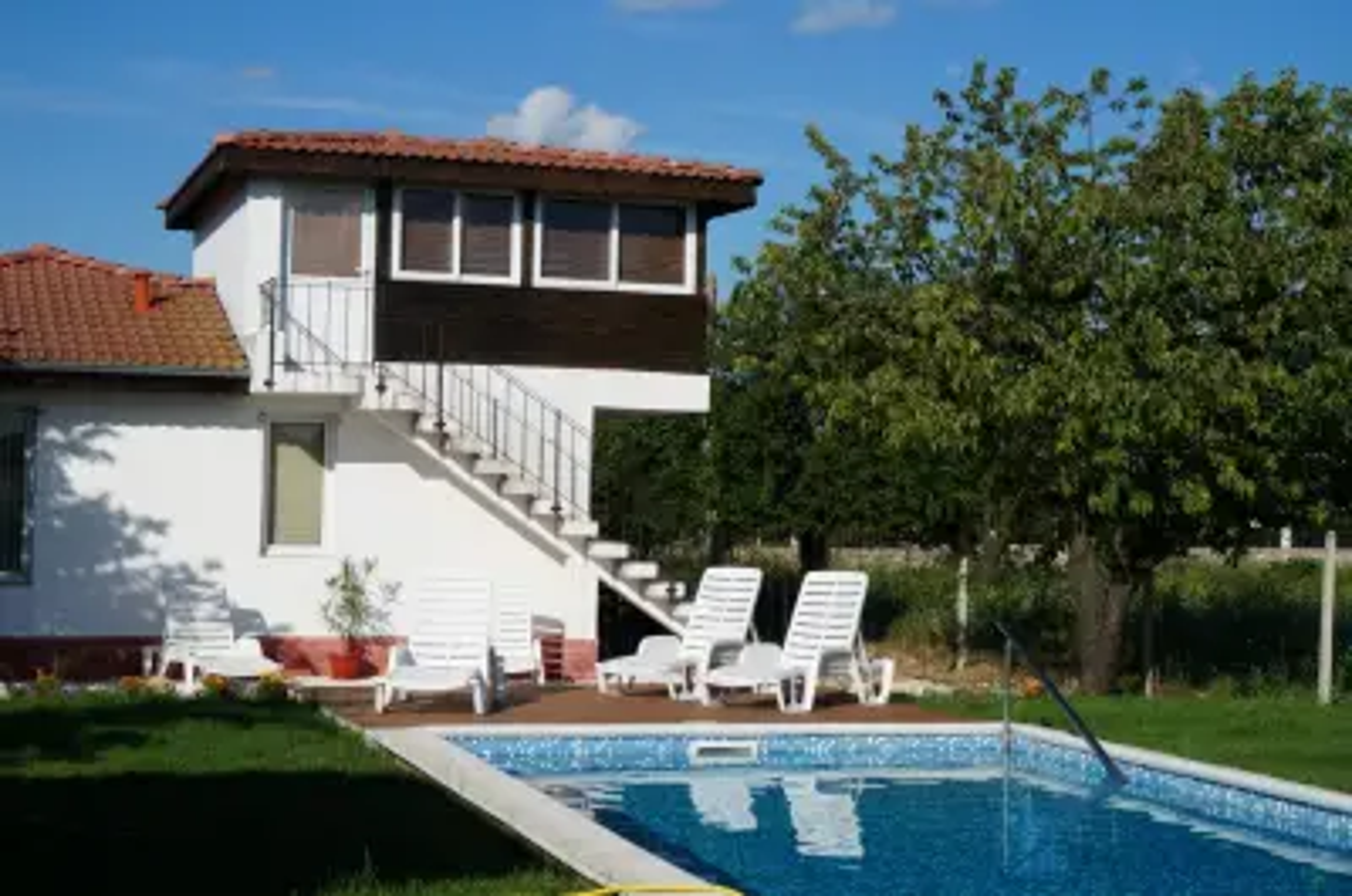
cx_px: 676
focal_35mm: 60
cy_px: 448
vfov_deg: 22.5
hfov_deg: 33.5
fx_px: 2249
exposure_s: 1/320
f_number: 16
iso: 200
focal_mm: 40
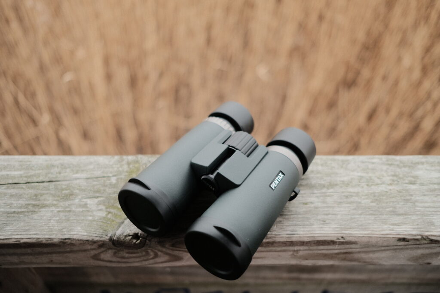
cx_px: 220
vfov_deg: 37.8
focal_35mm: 35
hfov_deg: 54.5
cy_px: 146
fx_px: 427
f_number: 2
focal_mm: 23
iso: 800
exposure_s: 1/170
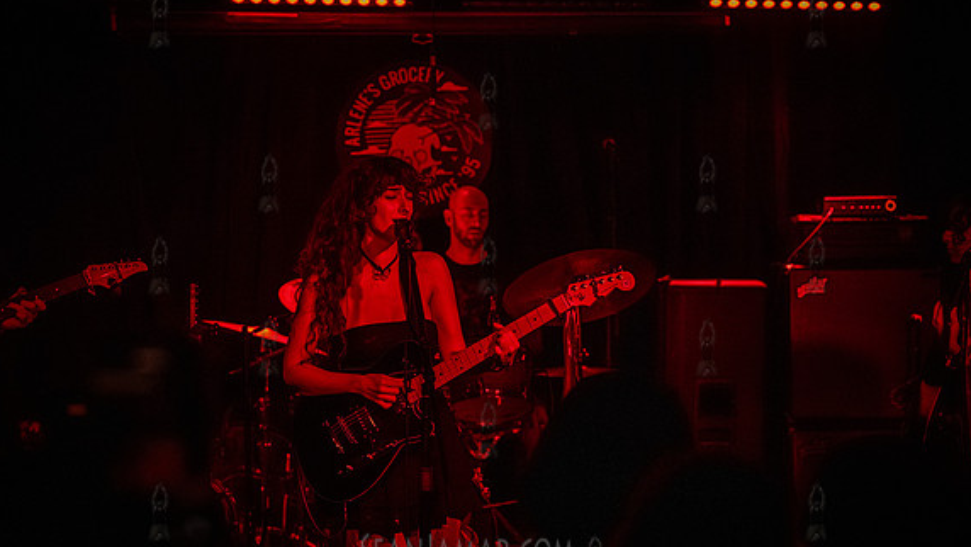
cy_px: 264
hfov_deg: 27.5
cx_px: 487
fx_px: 1983
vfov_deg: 15.7
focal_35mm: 77
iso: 16000
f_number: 3.2
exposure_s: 1/320
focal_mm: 72
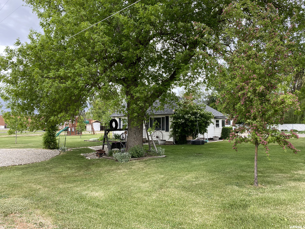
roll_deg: +0.7
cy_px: 114
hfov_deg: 67.3
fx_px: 229
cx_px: 152
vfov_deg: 53.1
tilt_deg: +1.8
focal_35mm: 26
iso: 32
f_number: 1.8
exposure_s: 1/262
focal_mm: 4.25
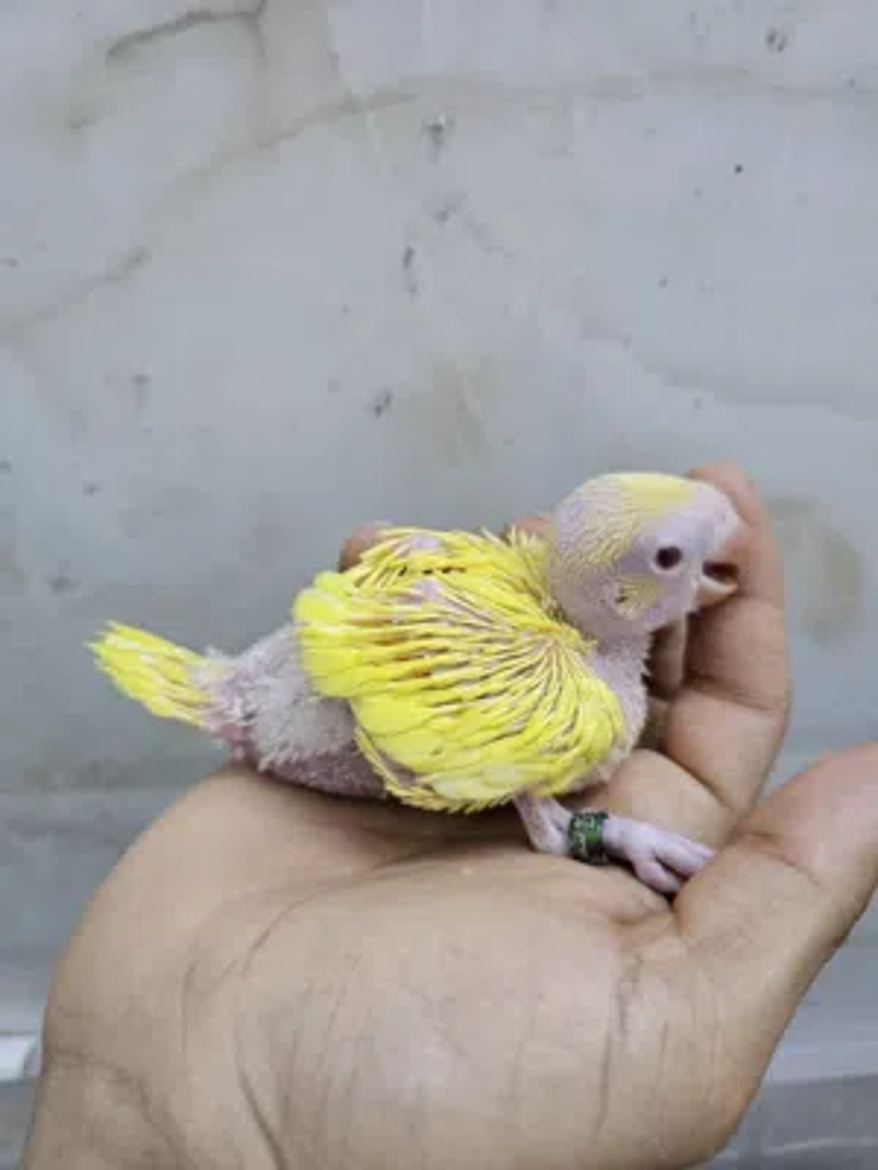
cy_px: 585
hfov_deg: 58.9
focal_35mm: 23
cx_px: 439
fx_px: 778
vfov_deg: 73.9
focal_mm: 6.3
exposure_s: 1/100
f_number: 1.7
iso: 640
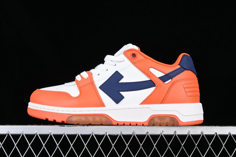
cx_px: 118
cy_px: 78
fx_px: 492
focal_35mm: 75
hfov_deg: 27.0
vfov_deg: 18.2
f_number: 7.1
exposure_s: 1/80
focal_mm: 50
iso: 160
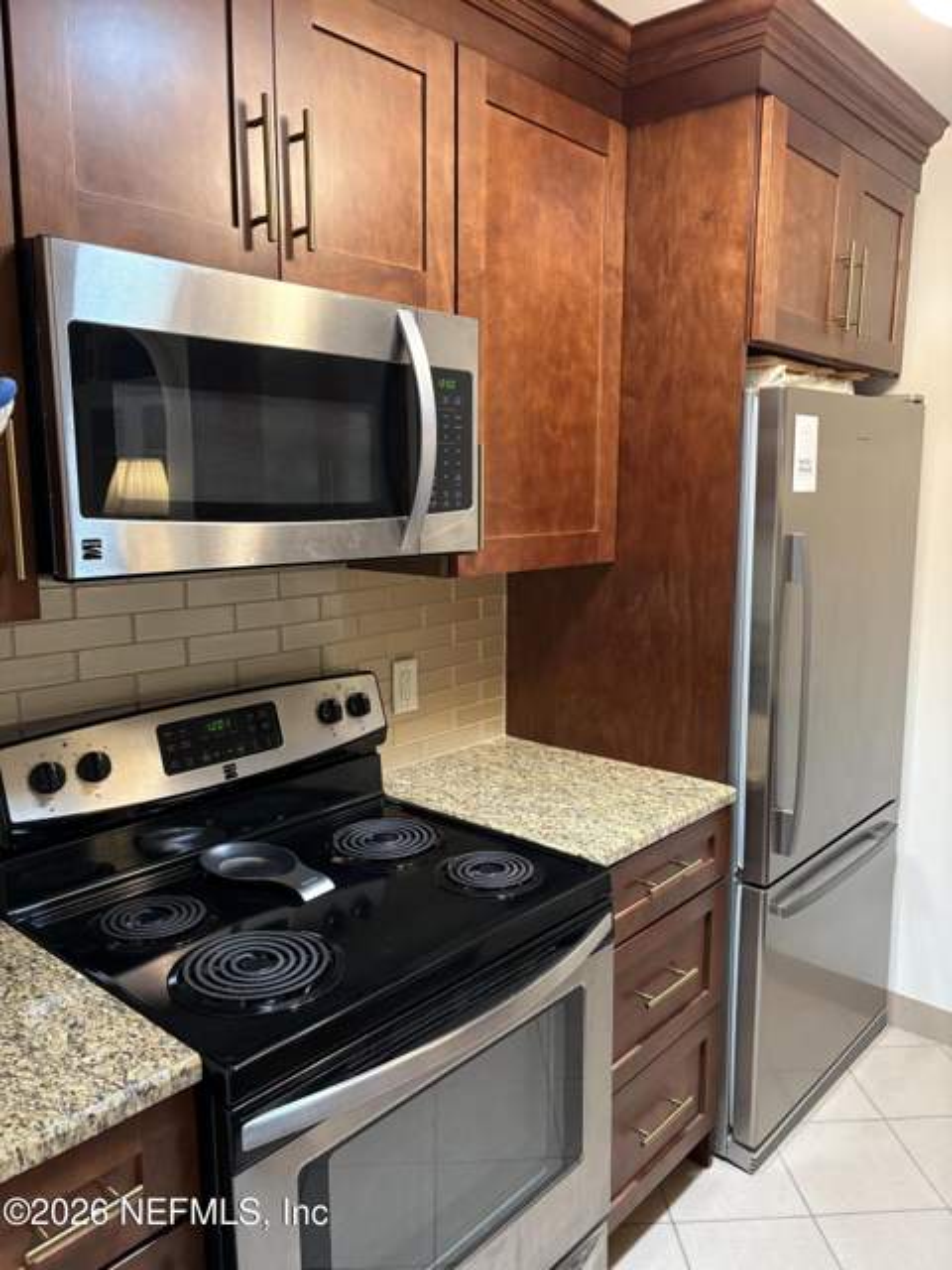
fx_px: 953
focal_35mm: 26
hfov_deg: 53.1
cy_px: 635
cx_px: 476
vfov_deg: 67.3
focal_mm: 5.96
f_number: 1.6
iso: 320
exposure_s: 1/60
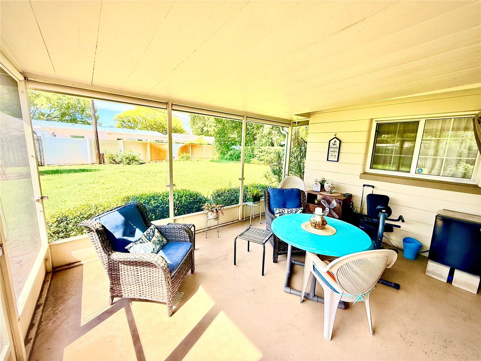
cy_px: 180
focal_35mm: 14
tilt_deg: -9.7
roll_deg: -2.4
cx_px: 240
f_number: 2.2
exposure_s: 1/308
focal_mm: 2.22
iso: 50
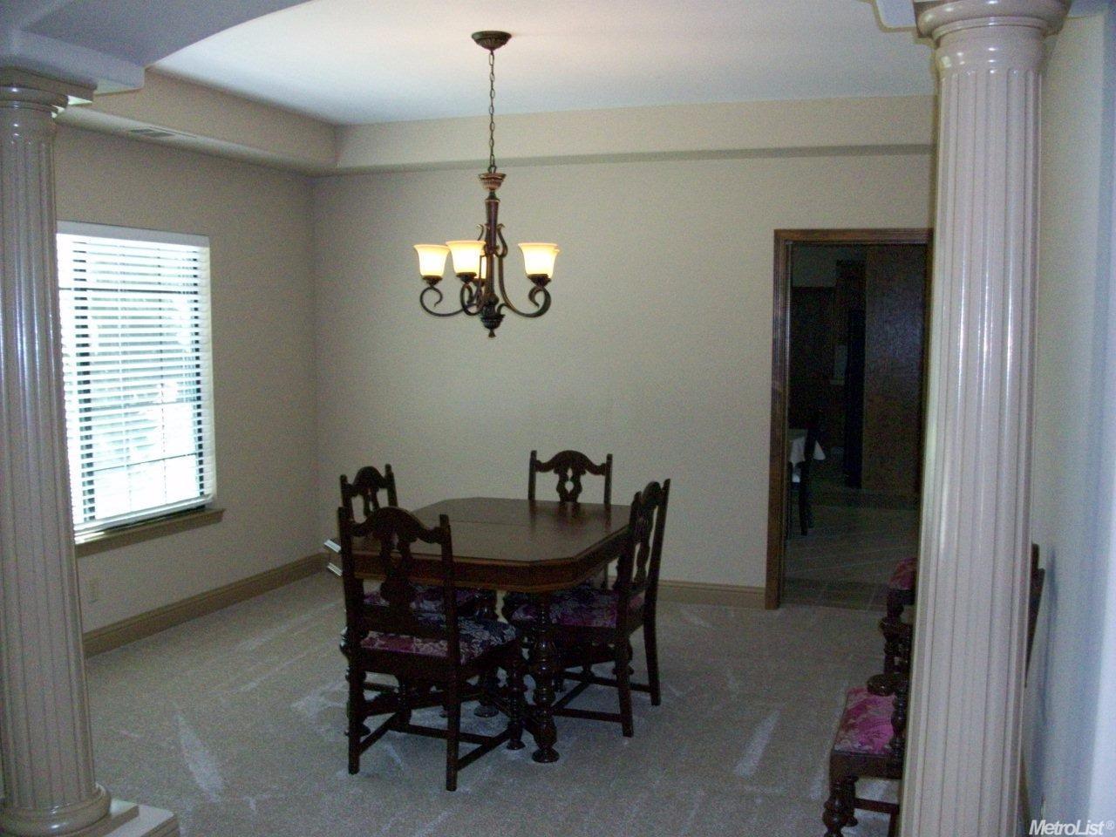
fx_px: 1096
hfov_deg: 54.0
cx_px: 558
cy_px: 418
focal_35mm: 34
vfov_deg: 41.8
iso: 320
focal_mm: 5.7
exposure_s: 1/60
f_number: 2.8
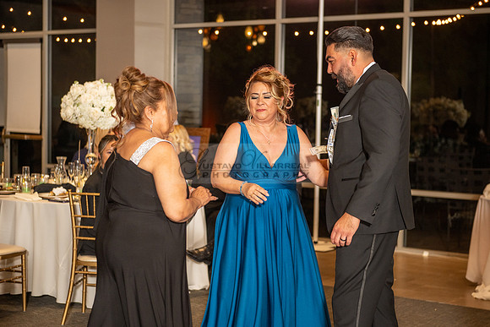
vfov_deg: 19.5
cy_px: 164
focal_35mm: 70
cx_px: 245
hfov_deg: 28.8
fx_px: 953
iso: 800
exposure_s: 1/160
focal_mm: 70
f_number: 3.5
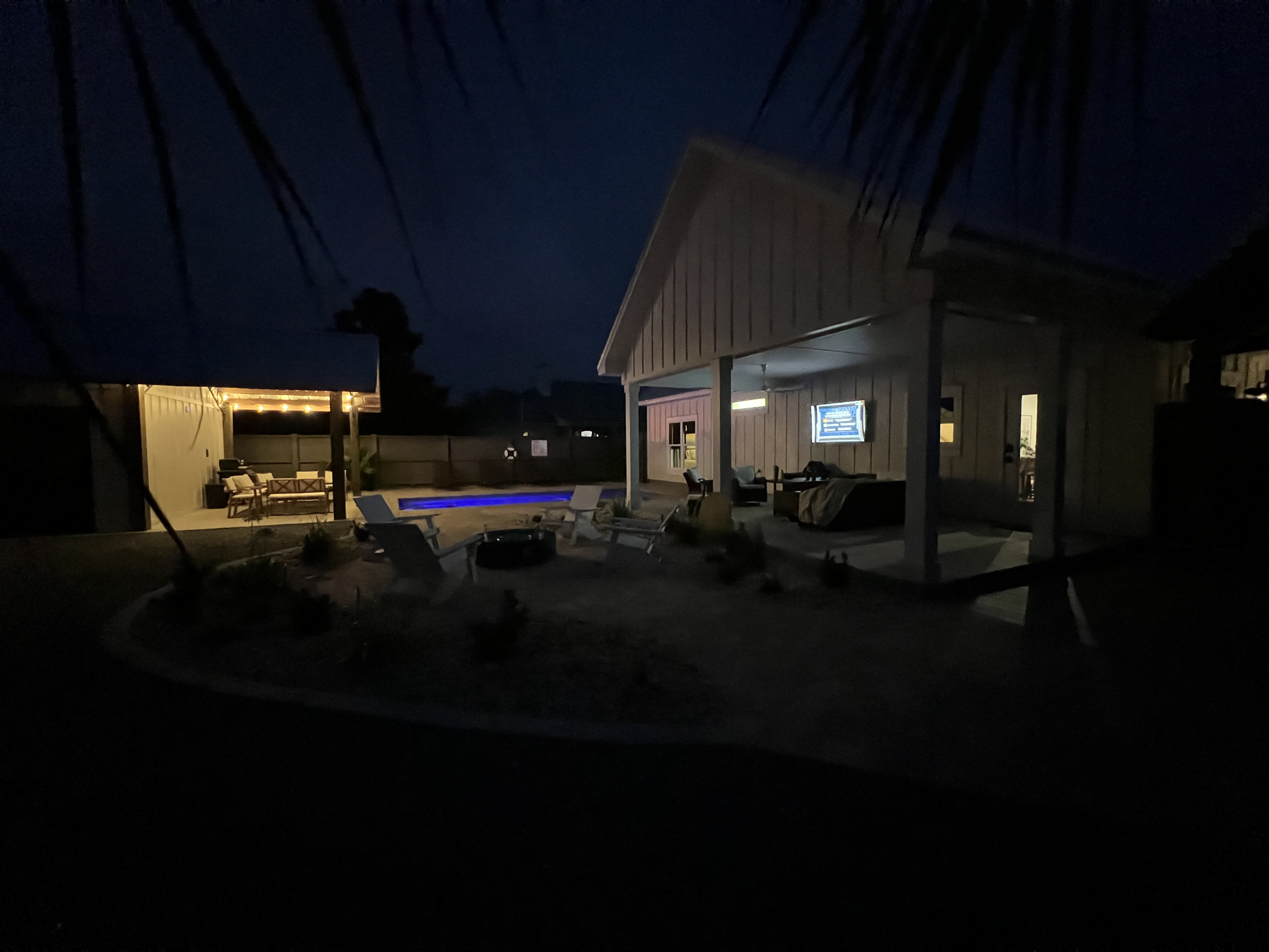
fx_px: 477
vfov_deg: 89.9
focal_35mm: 13
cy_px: 476
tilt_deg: -3.8
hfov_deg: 106.2
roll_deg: -0.1
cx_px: 634
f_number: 1.8
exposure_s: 1/15
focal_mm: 1.57
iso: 2500
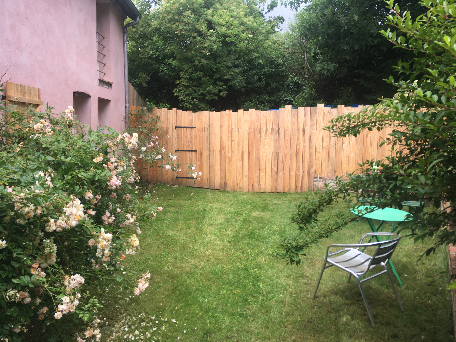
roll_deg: +0.5
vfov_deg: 48.2
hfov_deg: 61.7
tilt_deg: -4.8
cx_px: 228
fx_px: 382
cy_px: 171
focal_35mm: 29
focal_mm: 4.15
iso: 25
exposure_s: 1/400
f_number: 2.2
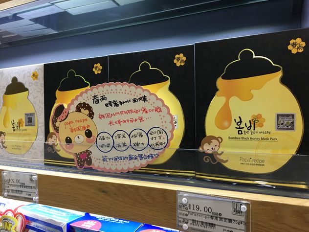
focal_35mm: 29
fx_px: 259
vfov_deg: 48.2
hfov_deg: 61.7
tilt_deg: +0.5
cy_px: 116
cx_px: 154
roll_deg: +0.1
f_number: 2.2
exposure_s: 1/33
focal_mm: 4.15
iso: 40
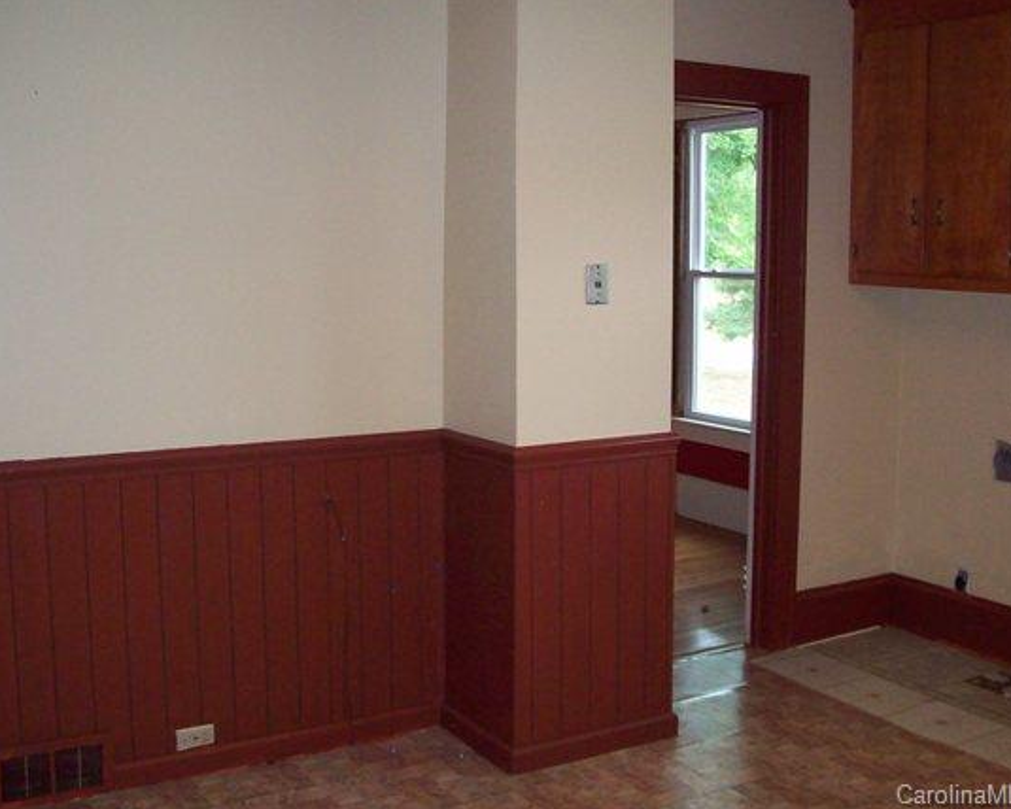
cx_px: 508
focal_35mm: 42
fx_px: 1257
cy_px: 359
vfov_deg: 35.6
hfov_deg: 43.8
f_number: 2.7
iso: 200
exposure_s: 1/64
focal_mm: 6
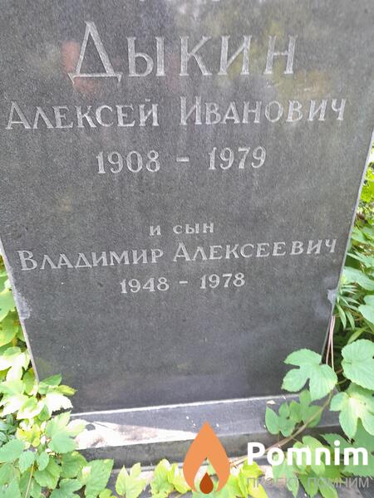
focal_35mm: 25
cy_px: 249
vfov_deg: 69.4
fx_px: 360
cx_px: 187
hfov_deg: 54.9
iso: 80
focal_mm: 4.6
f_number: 2
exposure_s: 1/50
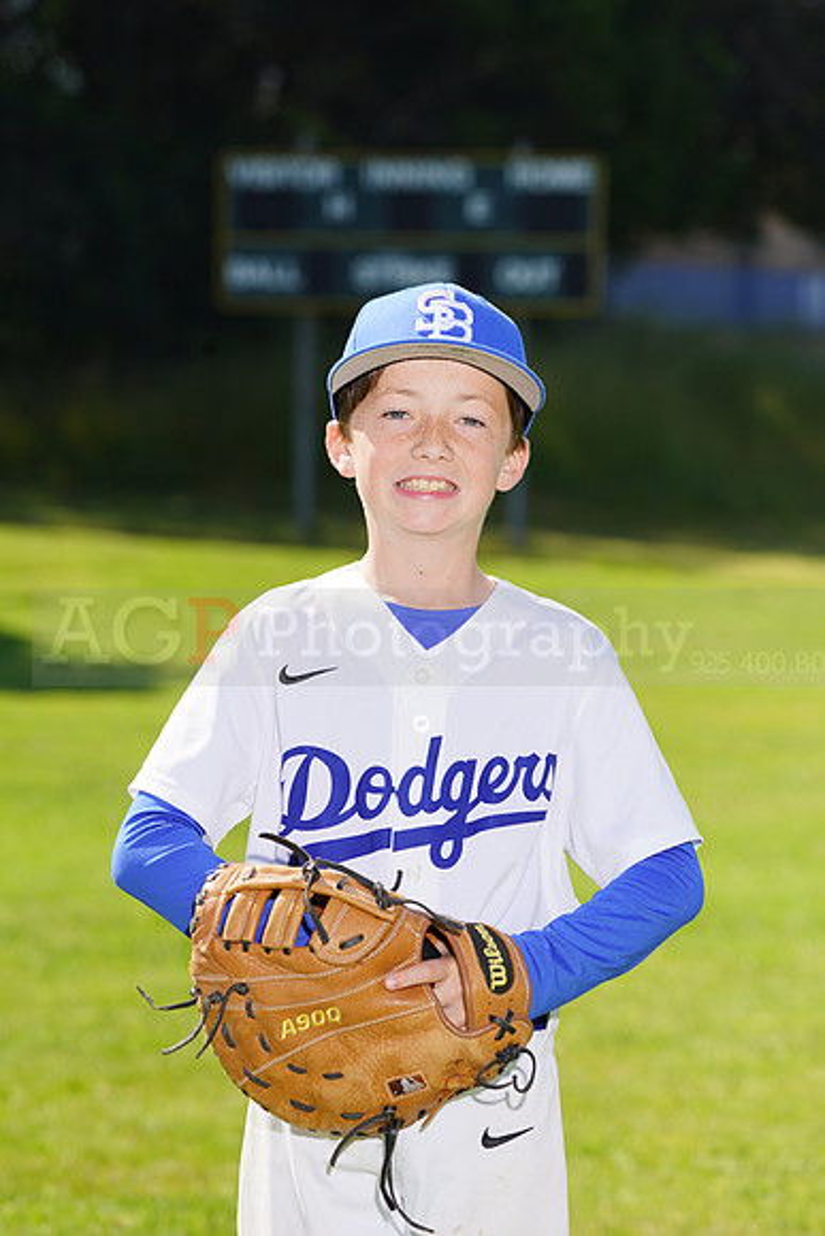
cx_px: 412
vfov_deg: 11.7
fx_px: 6012
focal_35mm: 175
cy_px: 618
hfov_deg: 7.9
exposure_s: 1/250
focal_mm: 175
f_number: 8
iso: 100
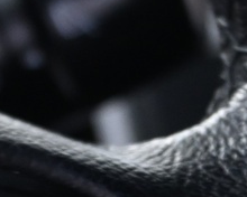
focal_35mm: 207
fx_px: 1513
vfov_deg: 7.3
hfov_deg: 9.1
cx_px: -124
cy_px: 306
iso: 1000
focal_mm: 20
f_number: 3.8
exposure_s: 1/10
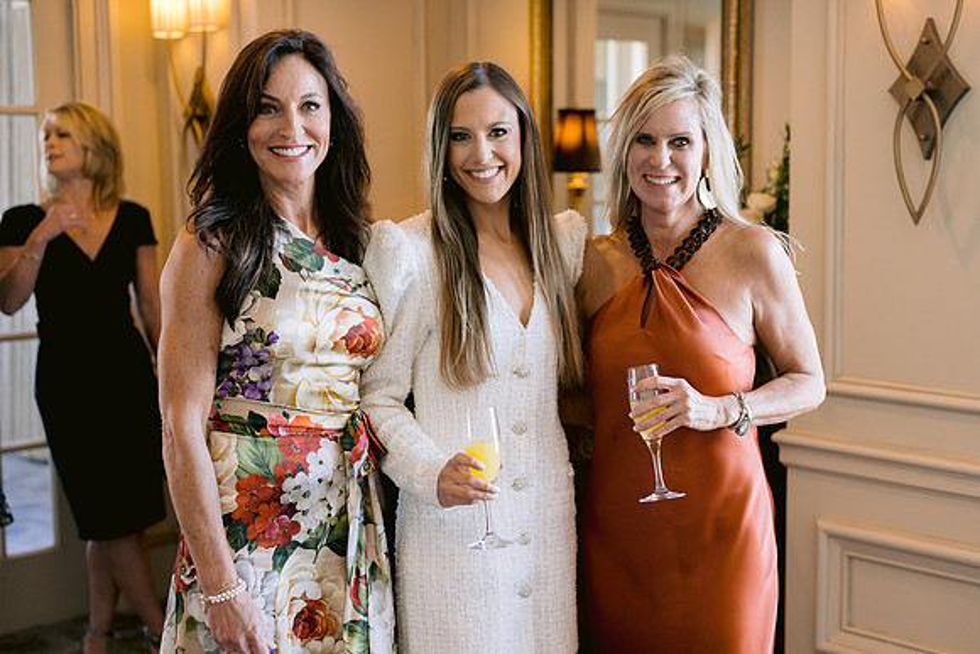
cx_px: 519
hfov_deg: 37.5
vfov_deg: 25.6
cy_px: 342
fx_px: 1442
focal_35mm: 53
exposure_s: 1/200
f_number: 2.8
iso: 800
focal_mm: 50
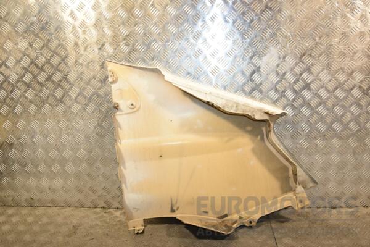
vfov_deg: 41.7
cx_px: 185
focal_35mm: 32
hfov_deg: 59.5
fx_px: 324
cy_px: 124
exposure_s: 1/200
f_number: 5.6
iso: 800
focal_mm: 21
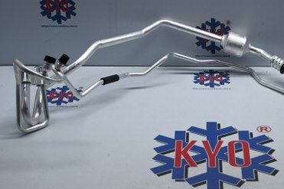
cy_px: 57
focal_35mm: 90
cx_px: 211
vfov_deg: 15.2
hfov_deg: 22.5
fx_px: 708
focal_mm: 37
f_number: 5.3
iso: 220
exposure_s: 1/60
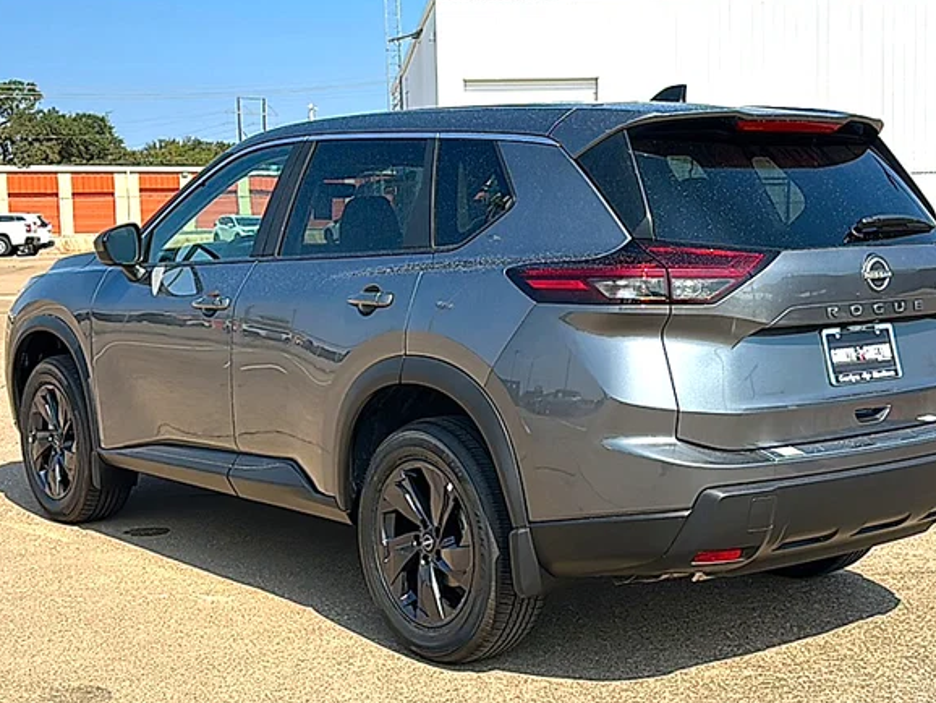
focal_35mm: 46
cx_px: 517
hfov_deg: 41.2
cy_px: 339
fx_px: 1244
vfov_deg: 31.5
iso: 80
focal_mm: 6.86
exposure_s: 1/4587
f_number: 1.78
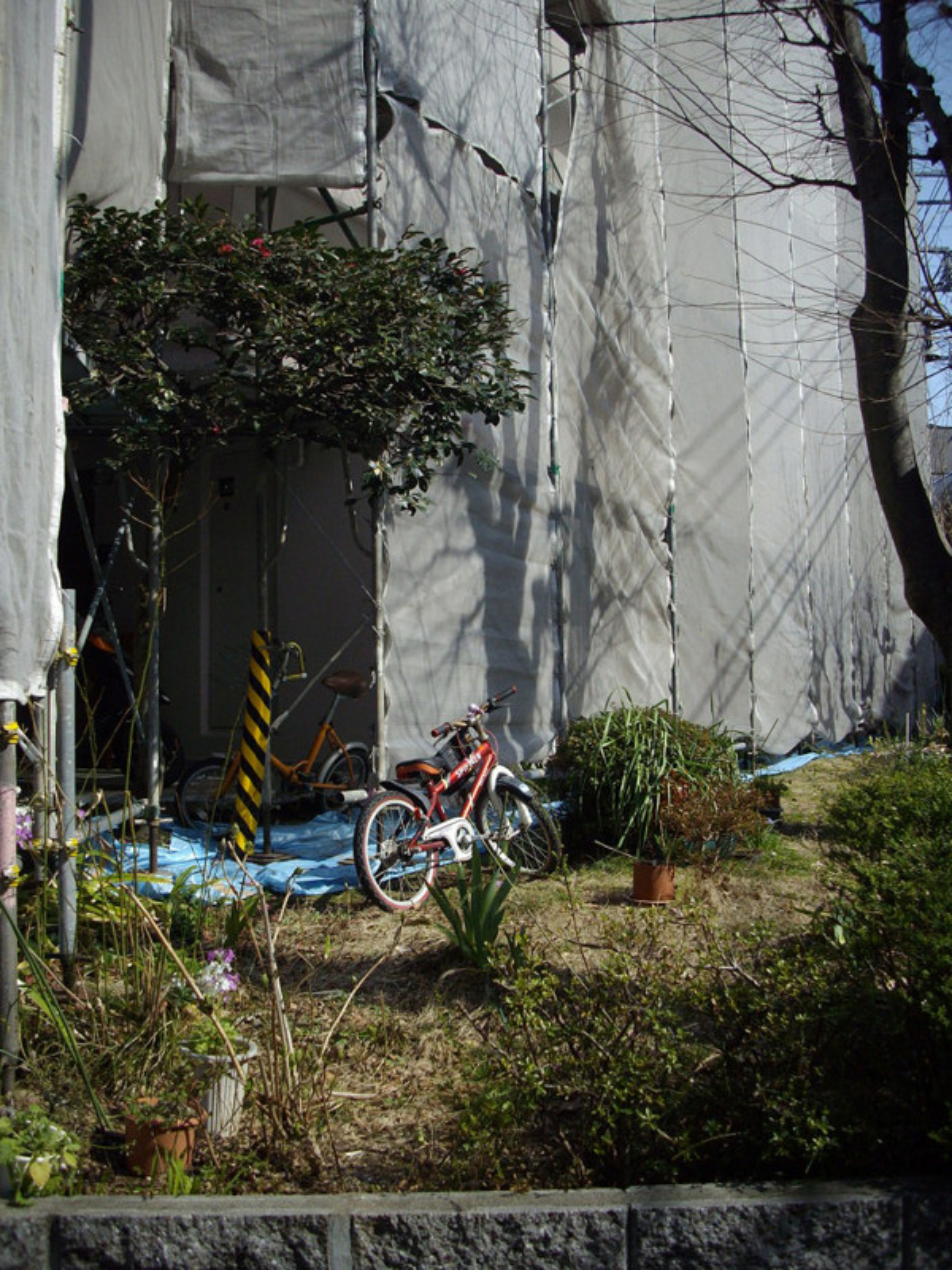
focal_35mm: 37
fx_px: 1357
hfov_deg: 38.7
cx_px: 476
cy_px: 635
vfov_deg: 50.1
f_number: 5.6
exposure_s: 1/250
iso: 80
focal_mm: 6.2
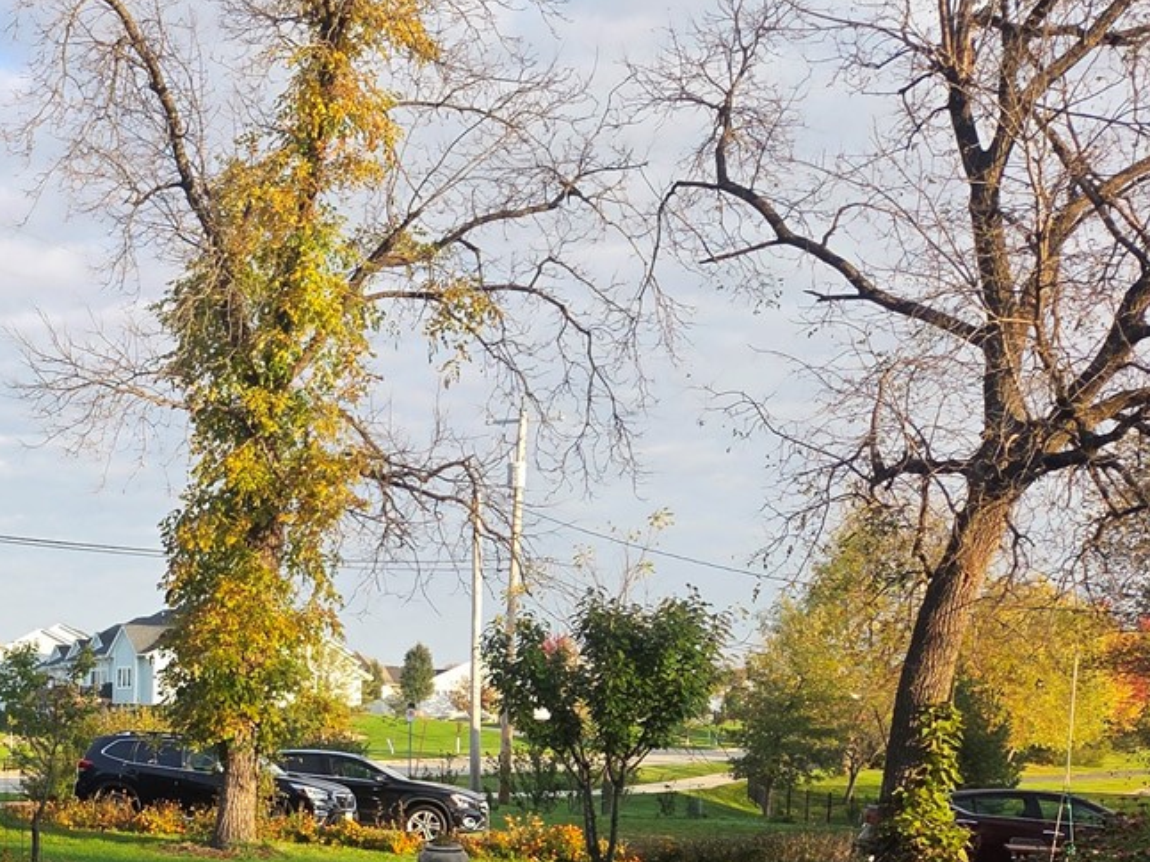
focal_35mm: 57
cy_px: 682
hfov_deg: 29.3
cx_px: -215
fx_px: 1893
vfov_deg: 25.2
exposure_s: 1/1044
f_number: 1.8
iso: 80
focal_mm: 5.4
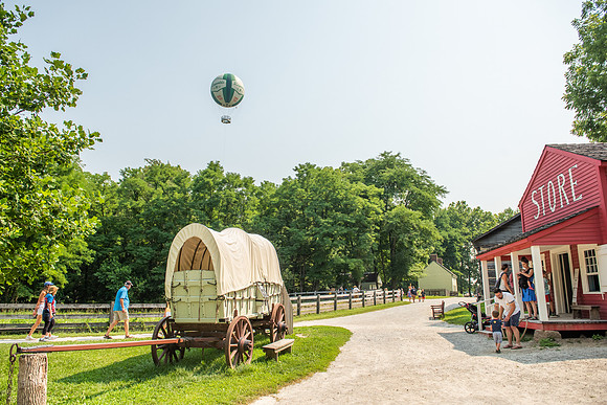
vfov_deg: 52.2
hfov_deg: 72.6
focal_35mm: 24
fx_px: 413
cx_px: 300
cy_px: 202
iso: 500
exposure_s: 1/4000
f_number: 4
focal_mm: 24
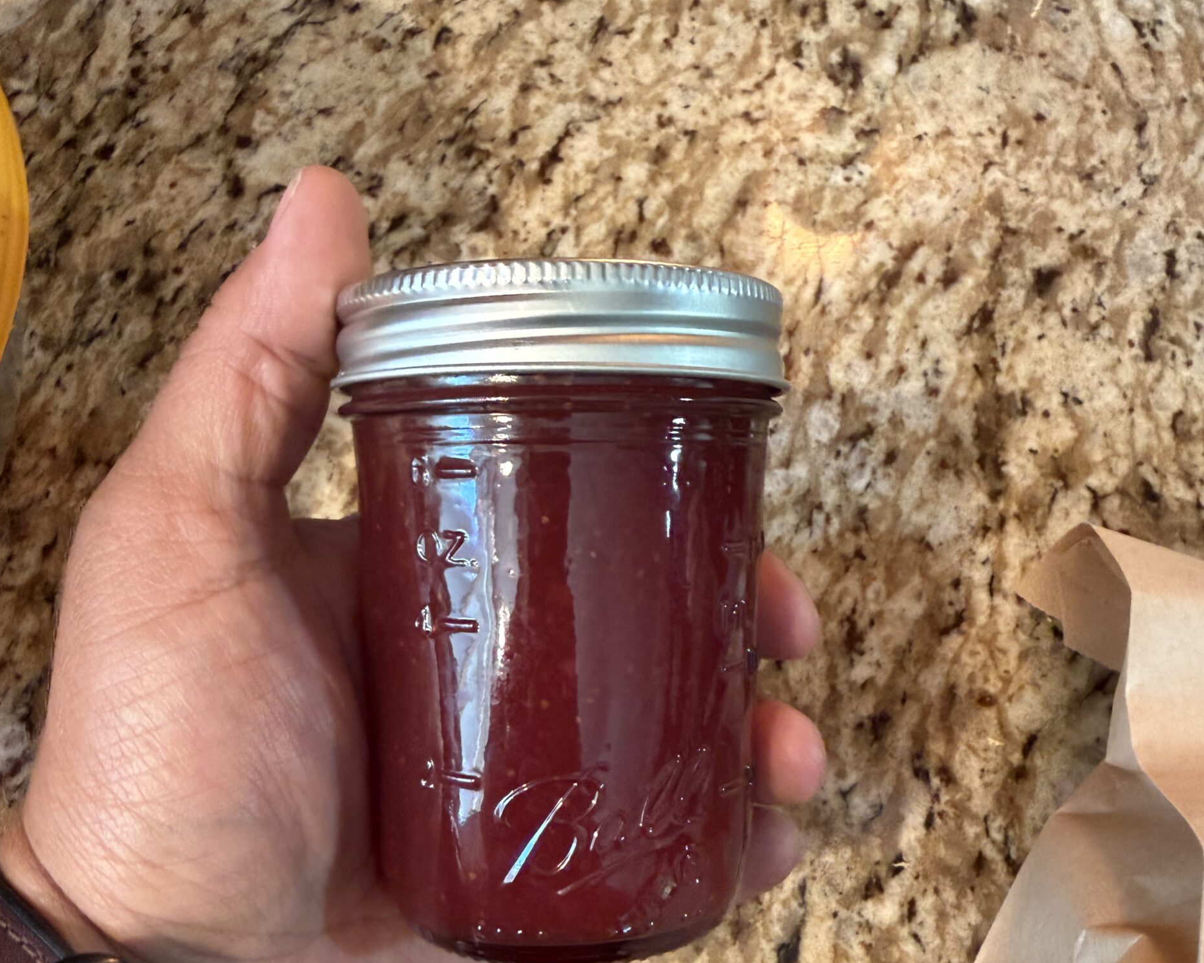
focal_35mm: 32
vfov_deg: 44.9
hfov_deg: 55.7
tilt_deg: -72.5
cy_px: 667
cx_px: 608
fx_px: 1140
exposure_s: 1/60
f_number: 2.2
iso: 640
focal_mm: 2.22
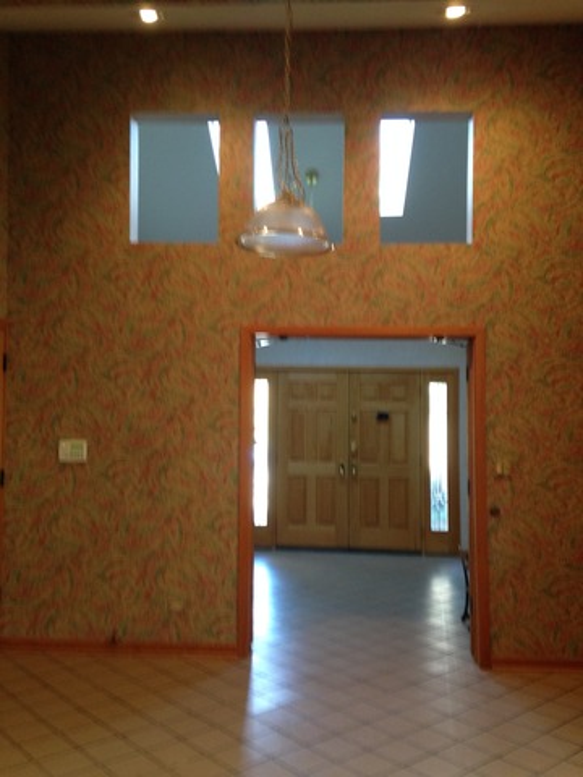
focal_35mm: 33
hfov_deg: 42.9
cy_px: 388
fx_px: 741
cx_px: 292
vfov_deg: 55.4
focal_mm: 4.12
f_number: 2.4
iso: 160
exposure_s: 1/20
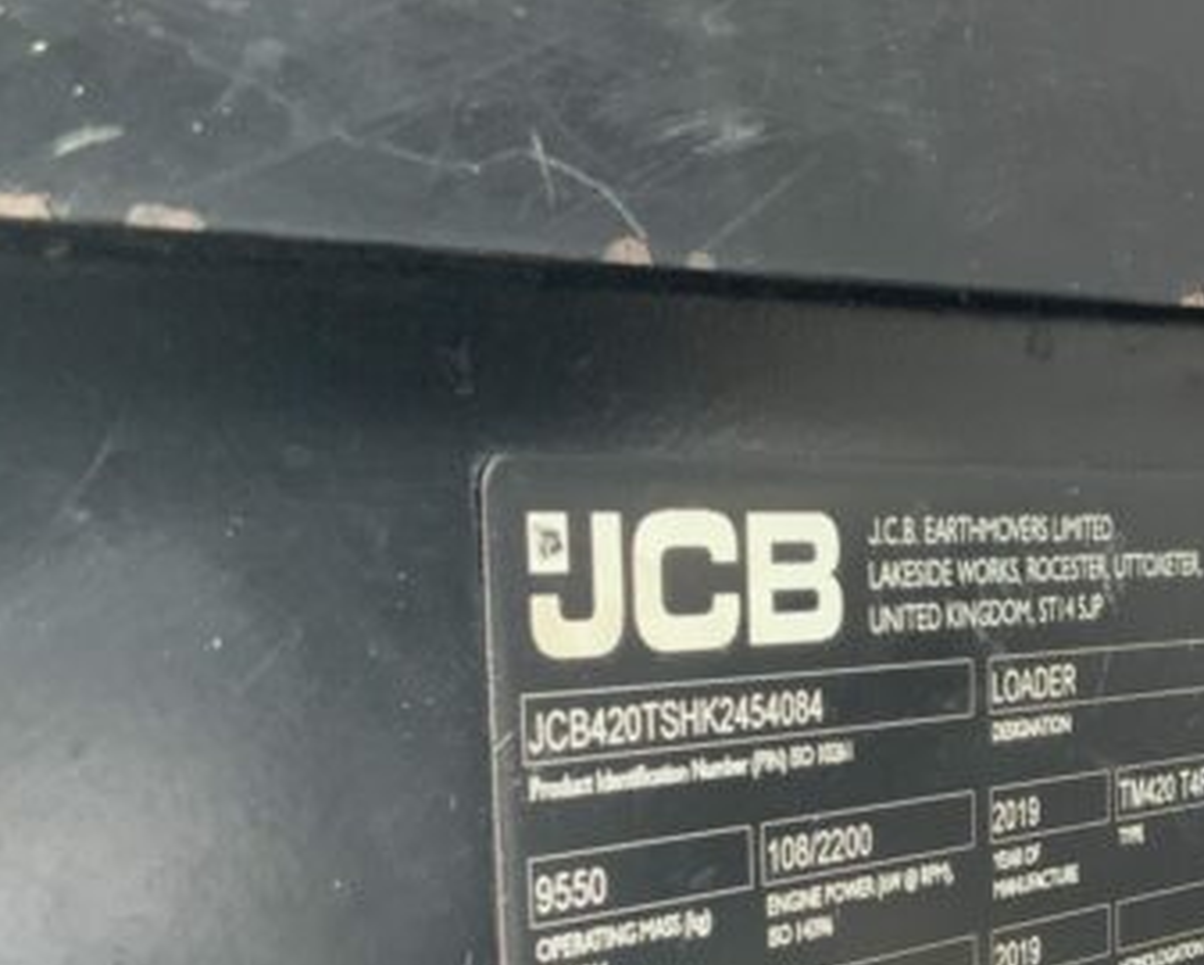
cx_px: 1165
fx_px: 3066
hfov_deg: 21.5
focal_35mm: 86
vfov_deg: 17.3
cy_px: 1051
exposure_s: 1/84
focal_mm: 3
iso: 64
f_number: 1.8
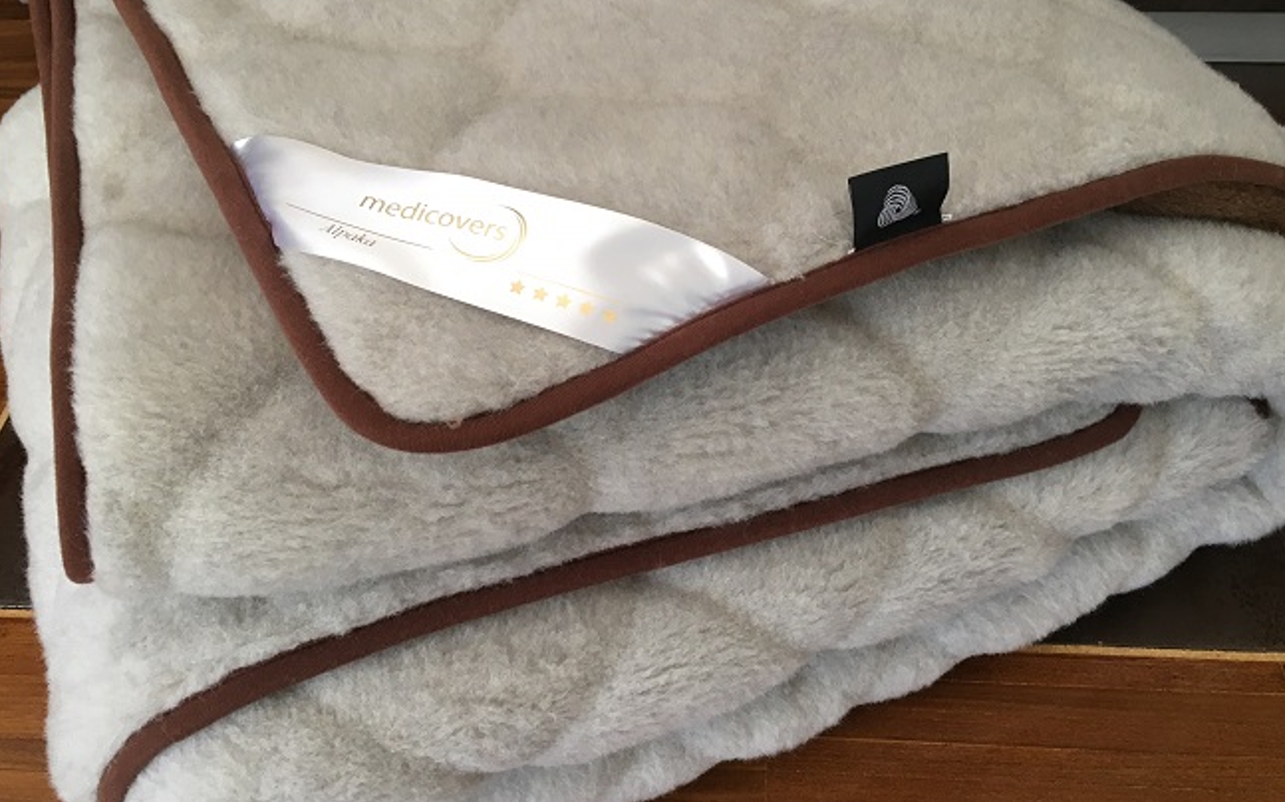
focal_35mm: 38
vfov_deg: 33.5
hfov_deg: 51.6
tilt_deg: -44.2
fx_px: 1330
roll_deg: +3.6
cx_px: 651
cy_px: 328
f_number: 2.2
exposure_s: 1/33
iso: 100
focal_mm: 4.15
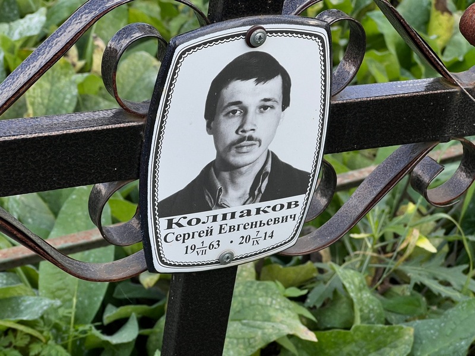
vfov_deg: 19.1
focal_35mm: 77
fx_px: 1057
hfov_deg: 25.3
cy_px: 178
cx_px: 238
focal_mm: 9
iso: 32
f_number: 2.8
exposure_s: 1/181
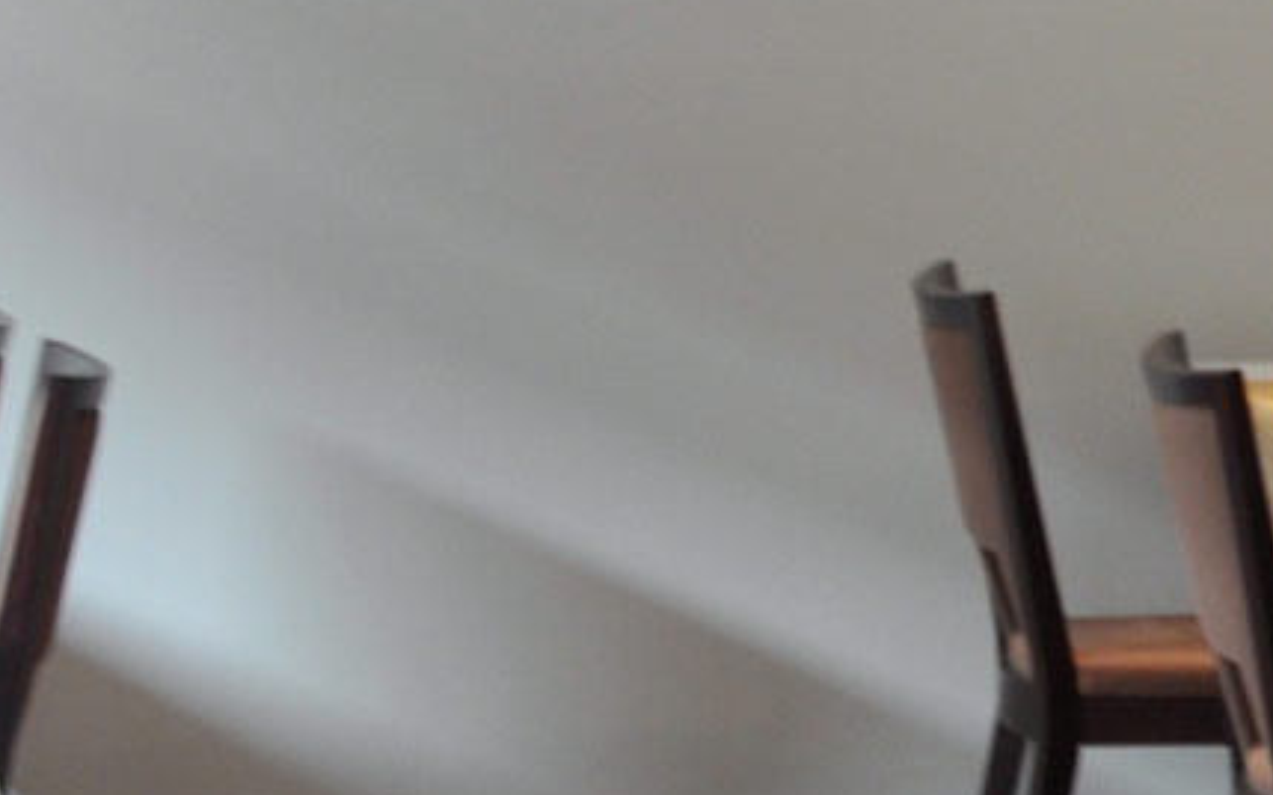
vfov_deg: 5.5
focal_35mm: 239
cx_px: 2718
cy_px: -144
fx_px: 8300
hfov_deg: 8.3
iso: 250
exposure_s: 1/15
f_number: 4.5
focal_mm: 35
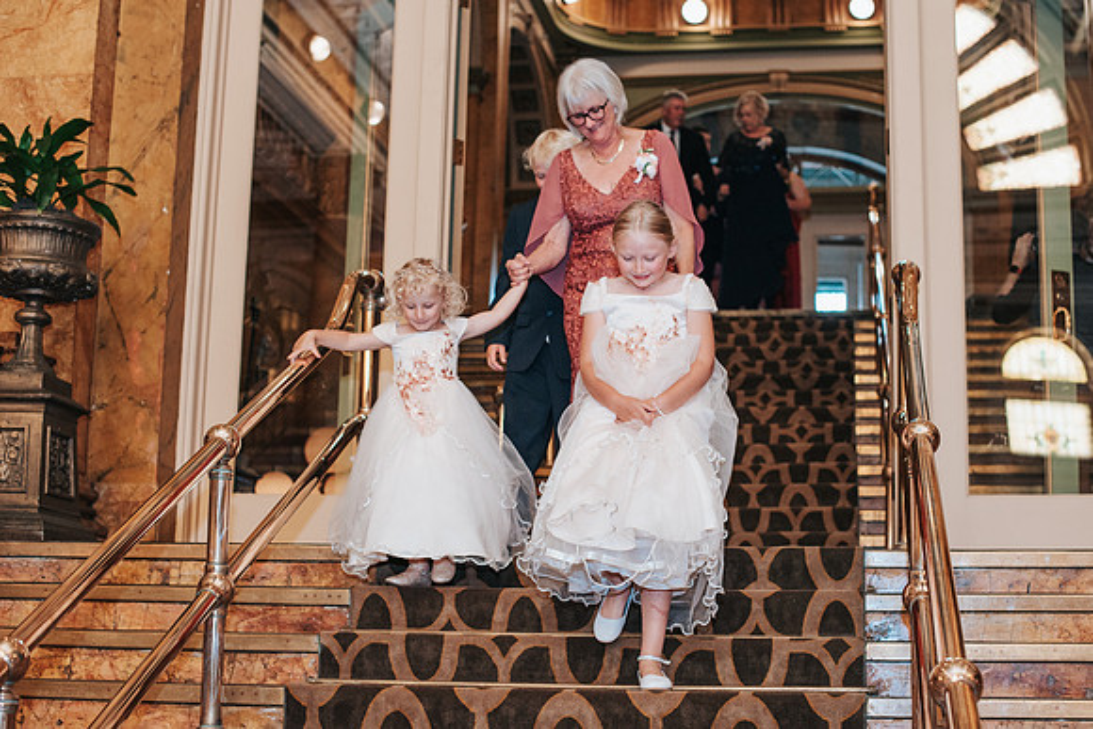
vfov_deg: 24.7
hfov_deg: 36.3
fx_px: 1666
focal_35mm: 55
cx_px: 590
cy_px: 383
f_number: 3.2
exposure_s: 1/200
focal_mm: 50
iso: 1000
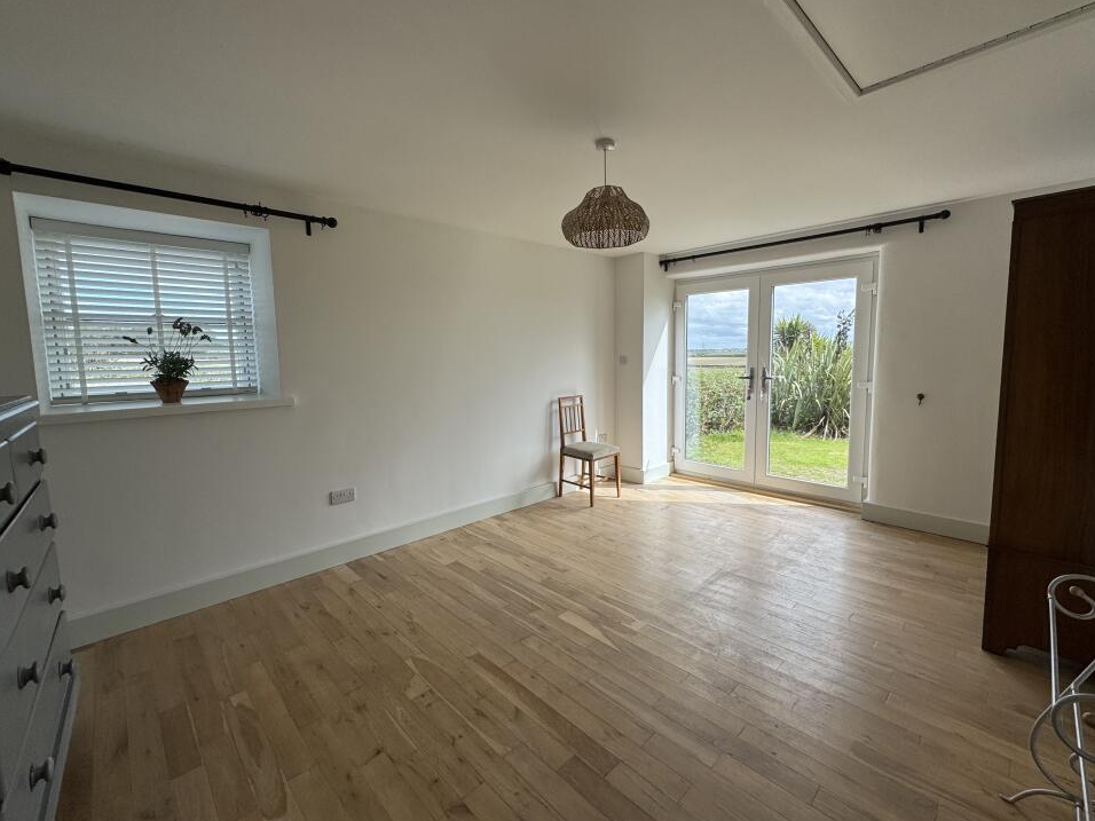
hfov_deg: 98.2
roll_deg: +1.2
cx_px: 549
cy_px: 398
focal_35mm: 15
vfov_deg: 81.7
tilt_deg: -5.6
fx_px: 474
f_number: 2.2
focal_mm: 2.22
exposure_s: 1/657
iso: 40
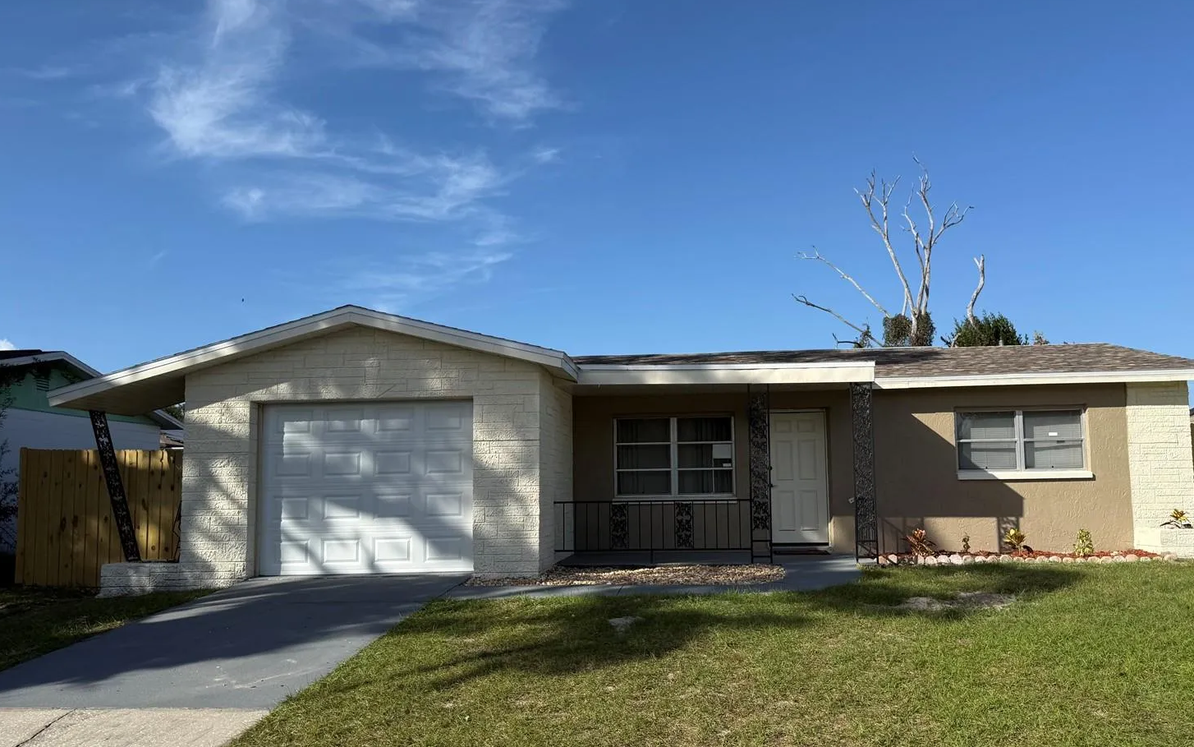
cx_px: 642
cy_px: 412
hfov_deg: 66.4
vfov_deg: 44.5
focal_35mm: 28
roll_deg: +0.5
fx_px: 911
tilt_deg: +5.3
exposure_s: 1/5319
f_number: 1.78
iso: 80
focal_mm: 6.76
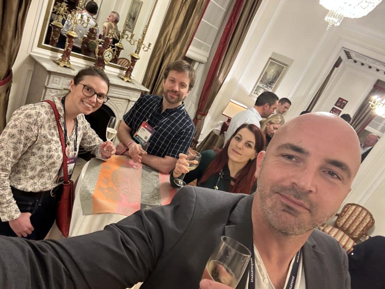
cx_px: 192
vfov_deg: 58.9
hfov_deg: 73.9
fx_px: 256
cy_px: 144
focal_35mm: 23
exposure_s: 1/25
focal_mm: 2.69
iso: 320
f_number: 1.9
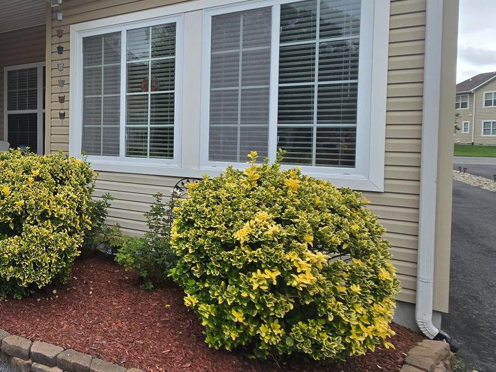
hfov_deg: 60.7
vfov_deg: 56.3
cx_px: 50
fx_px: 344
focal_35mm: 24
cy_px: 146
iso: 50
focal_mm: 2.2
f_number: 2.2
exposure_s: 1/796
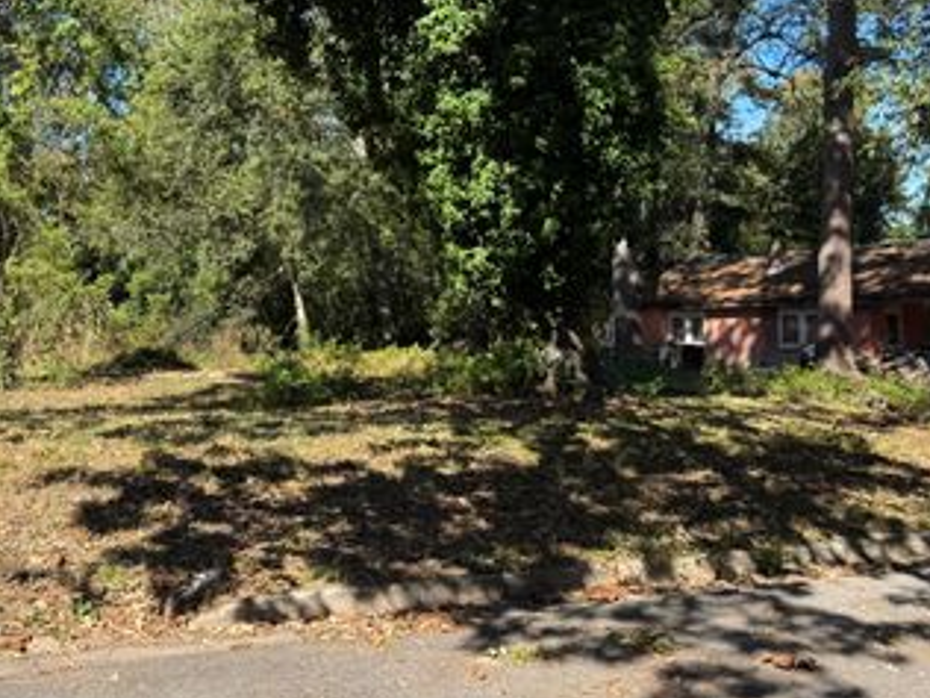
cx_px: 259
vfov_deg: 37.6
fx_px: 1021
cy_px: 281
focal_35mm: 38
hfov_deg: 47.6
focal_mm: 6.76
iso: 80
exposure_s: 1/1488
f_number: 1.78
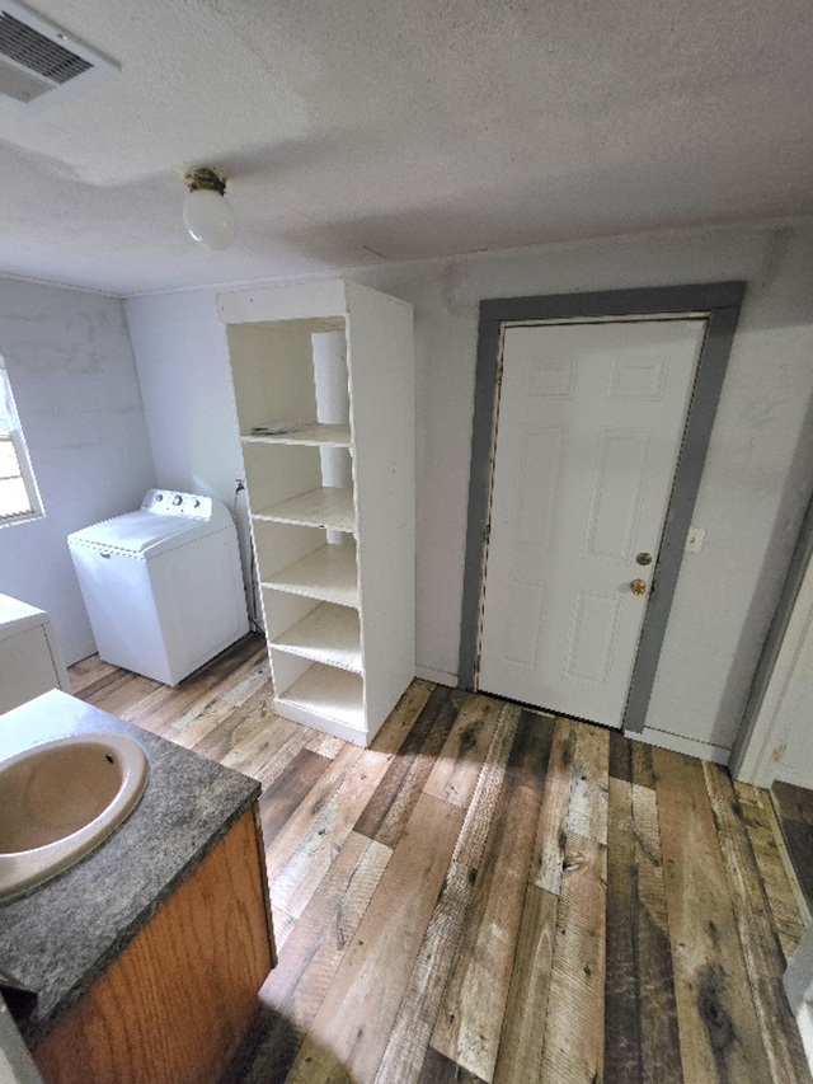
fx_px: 407
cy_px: 542
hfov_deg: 89.9
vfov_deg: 106.2
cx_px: 406
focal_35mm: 13
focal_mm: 2.2
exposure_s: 1/40
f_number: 1.9
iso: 1000
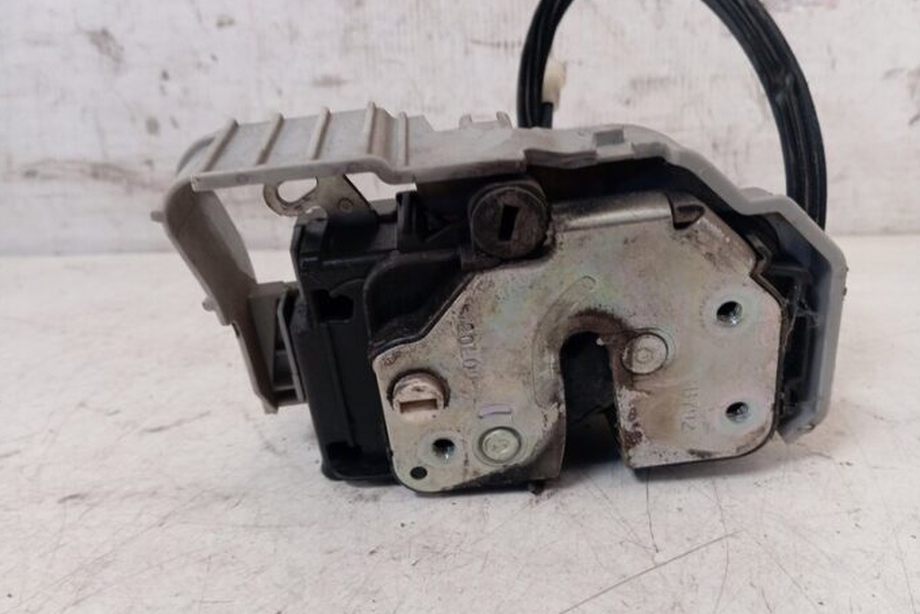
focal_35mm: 30
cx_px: 469
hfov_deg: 61.9
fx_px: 767
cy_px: 304
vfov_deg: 43.6
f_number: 1.8
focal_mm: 4.22
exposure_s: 1/33.3
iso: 265
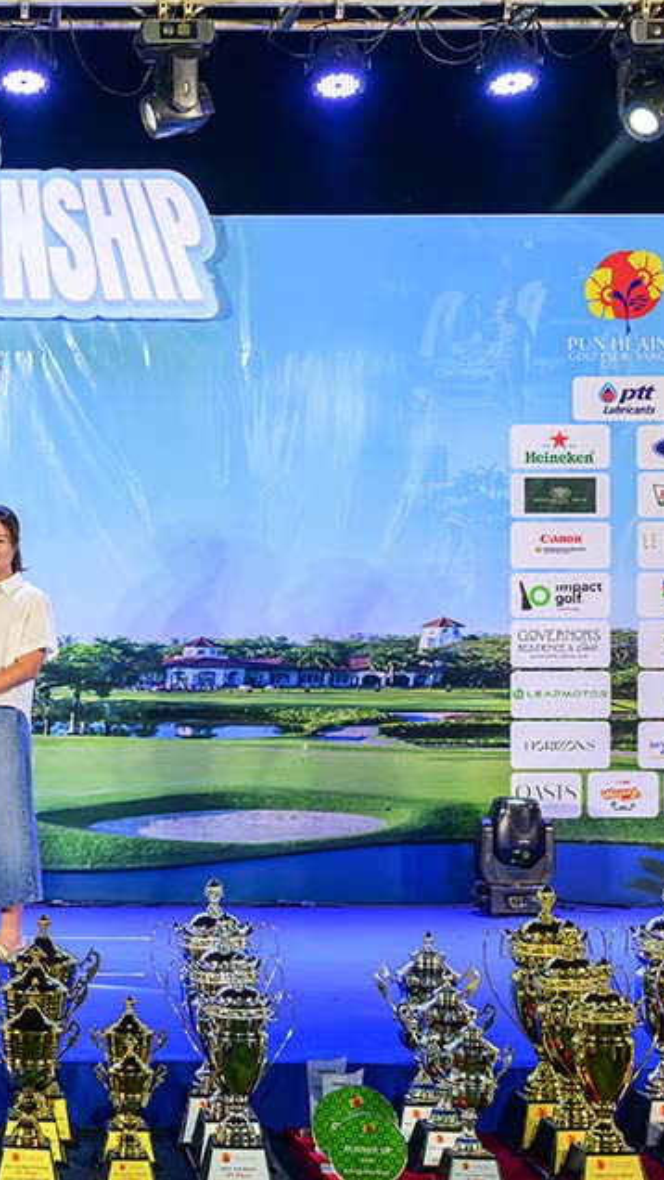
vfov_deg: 42.1
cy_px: 588
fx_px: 1533
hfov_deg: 23.1
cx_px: -52
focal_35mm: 49
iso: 2500
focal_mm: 31
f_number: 6.3
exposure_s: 1/250
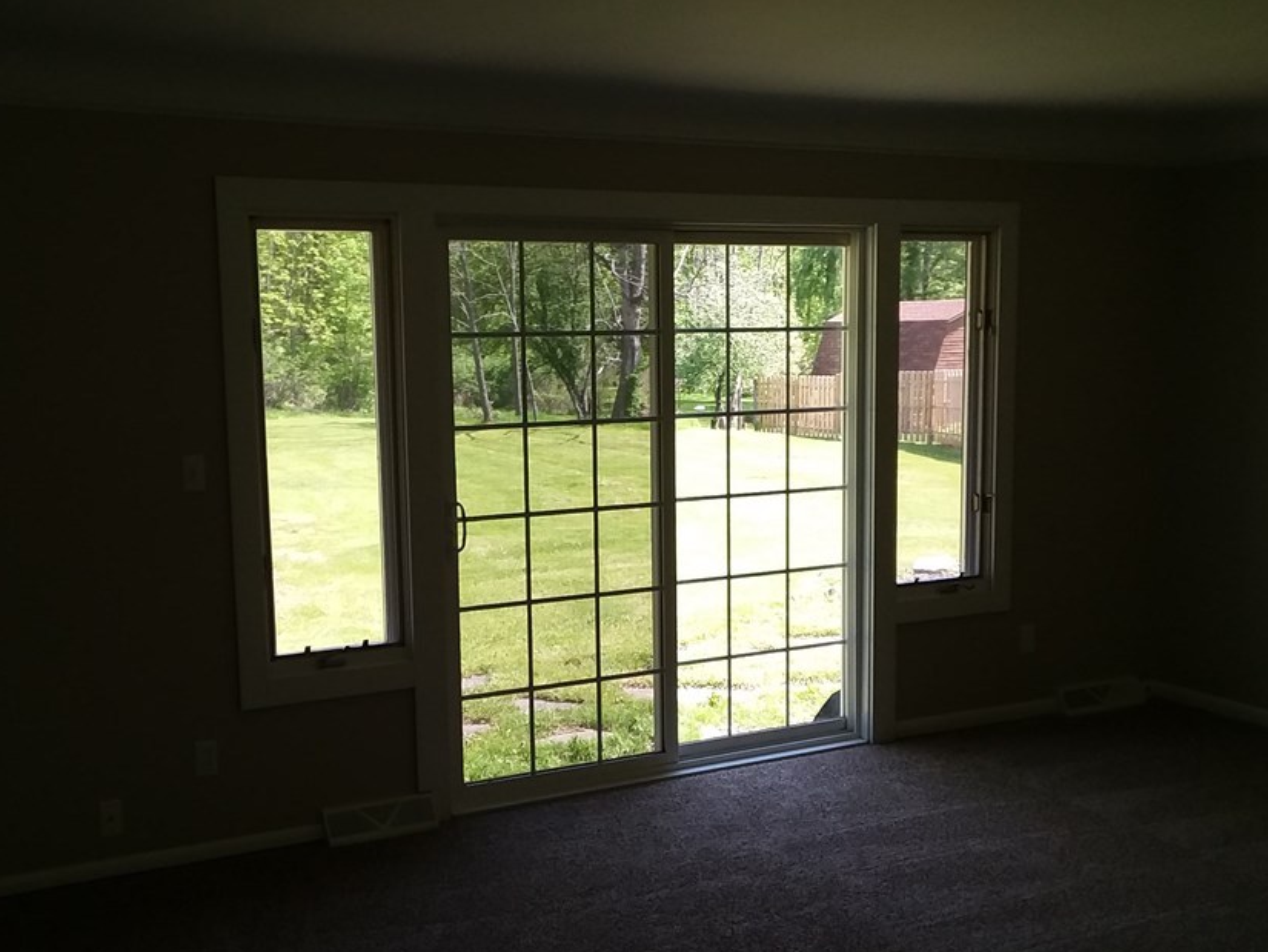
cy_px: 541
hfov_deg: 51.0
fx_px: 1319
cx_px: 512
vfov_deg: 39.6
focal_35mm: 36
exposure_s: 1/137
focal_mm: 2.47
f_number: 1.9
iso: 40
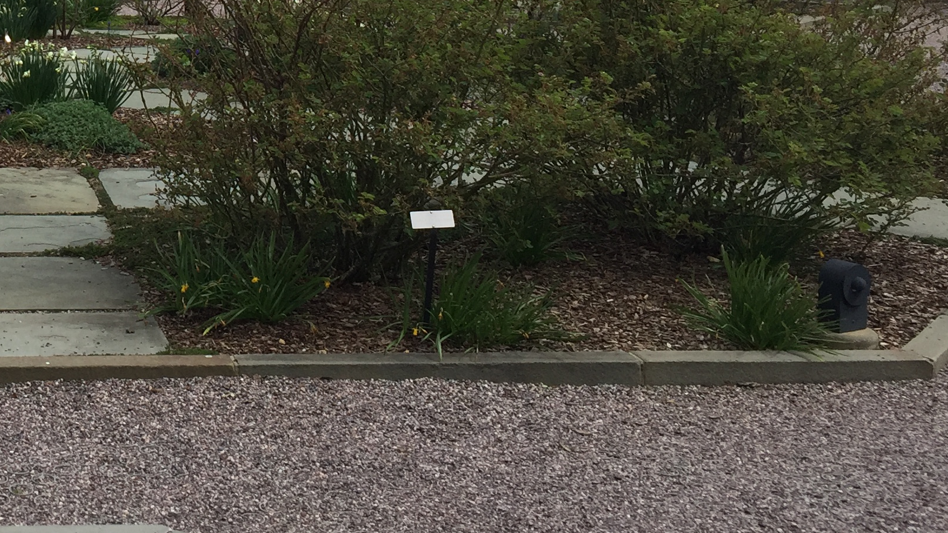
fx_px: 1609
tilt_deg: -2.1
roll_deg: -0.9
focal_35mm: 64
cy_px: -51
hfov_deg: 30.8
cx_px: 32
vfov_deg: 18.1
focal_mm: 4.15
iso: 32
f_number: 2.2
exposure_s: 1/2475
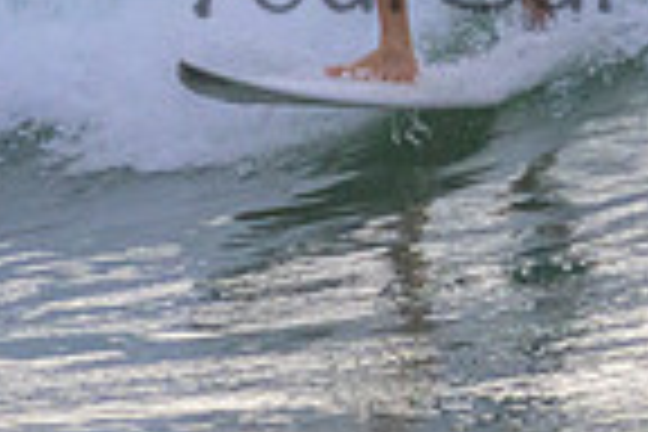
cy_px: -264
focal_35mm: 3864
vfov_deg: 0.4
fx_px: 69547
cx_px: 429
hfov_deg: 0.5
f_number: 11
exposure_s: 1/1600
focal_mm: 800
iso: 1800
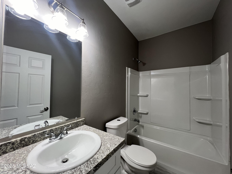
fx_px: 87
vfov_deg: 89.9
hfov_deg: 106.2
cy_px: 87
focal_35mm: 13
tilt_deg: +0.9
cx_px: 116
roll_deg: +0.0
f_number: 1.8
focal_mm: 1.57
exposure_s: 1/99
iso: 250
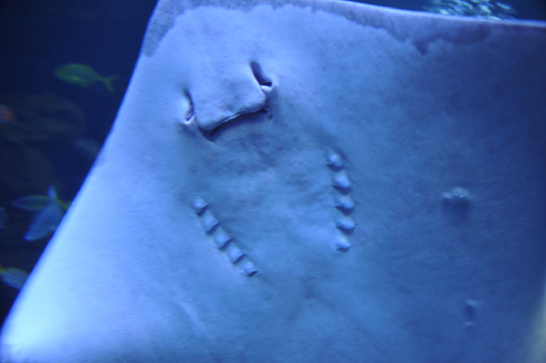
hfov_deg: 55.8
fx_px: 515
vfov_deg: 38.8
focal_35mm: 34
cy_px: 182
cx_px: 273
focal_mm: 34
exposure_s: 1/30
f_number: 3.8
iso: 220
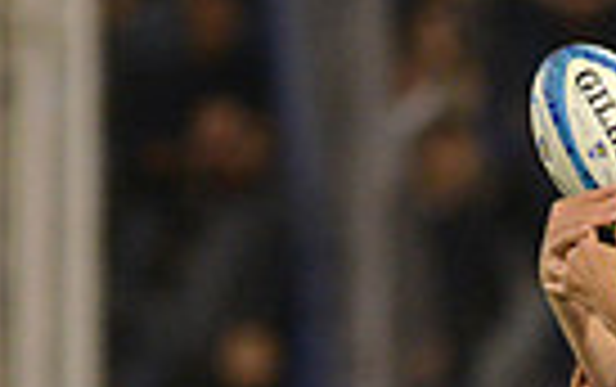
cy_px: 848
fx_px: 30390
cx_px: 576
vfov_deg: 0.7
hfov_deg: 1.2
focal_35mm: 1808
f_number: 4
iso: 4500
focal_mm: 420
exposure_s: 1/800
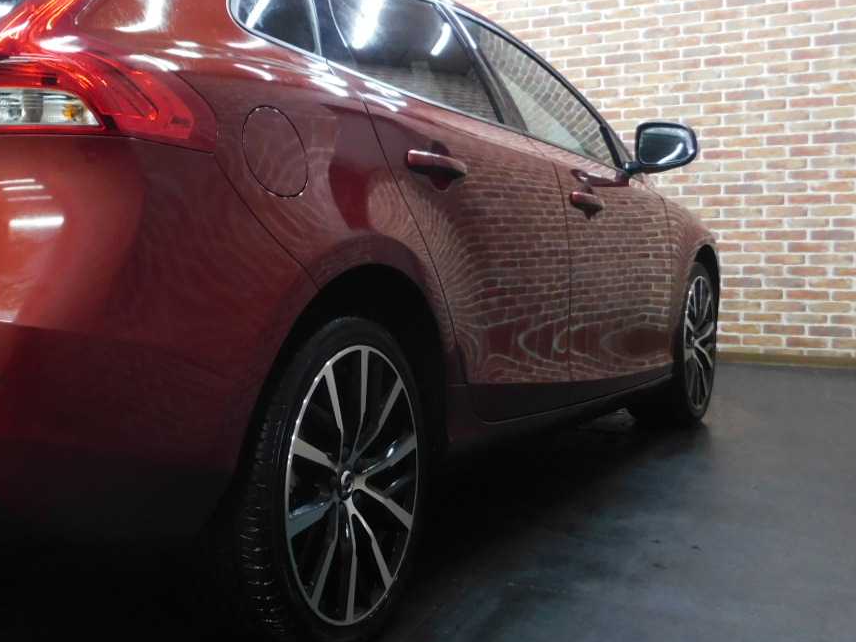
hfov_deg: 41.1
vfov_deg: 33.6
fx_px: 1063
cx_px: 120
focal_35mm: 43
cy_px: 291
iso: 250
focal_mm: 4
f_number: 3
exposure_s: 1/30
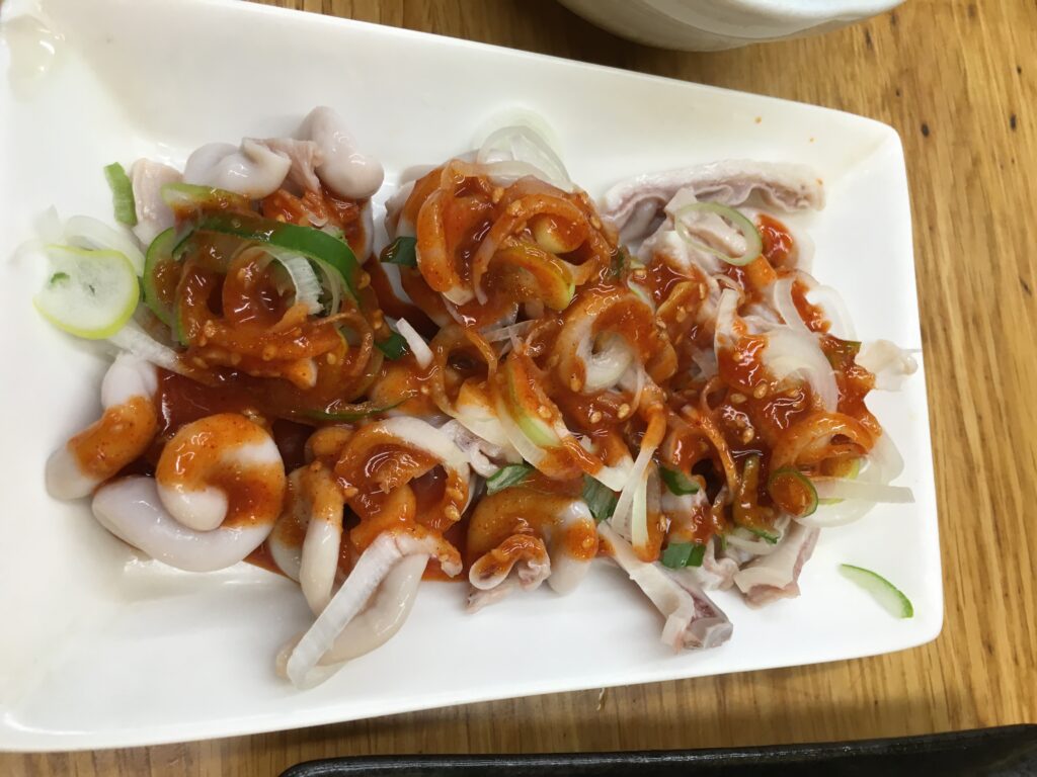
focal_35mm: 29
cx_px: 518
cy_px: 388
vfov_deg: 48.2
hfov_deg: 61.7
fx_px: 869
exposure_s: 1/30
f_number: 2.2
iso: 32
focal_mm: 4.15
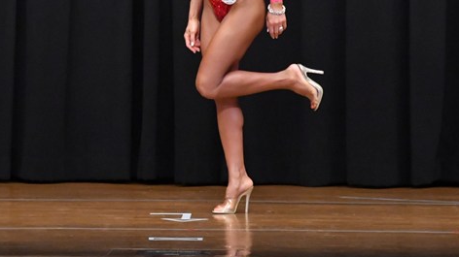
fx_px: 5024
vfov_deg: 2.9
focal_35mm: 413
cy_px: 33
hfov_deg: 5.2
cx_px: 218
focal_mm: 160
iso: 8000
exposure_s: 1/400
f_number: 5.6
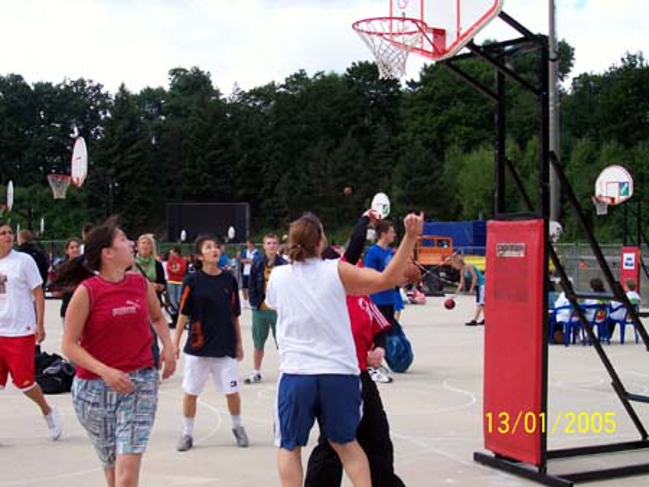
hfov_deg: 36.2
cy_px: 244
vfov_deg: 27.5
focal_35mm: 53
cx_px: 324
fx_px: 994
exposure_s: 1/584
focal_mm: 8.7
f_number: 3.2
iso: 80
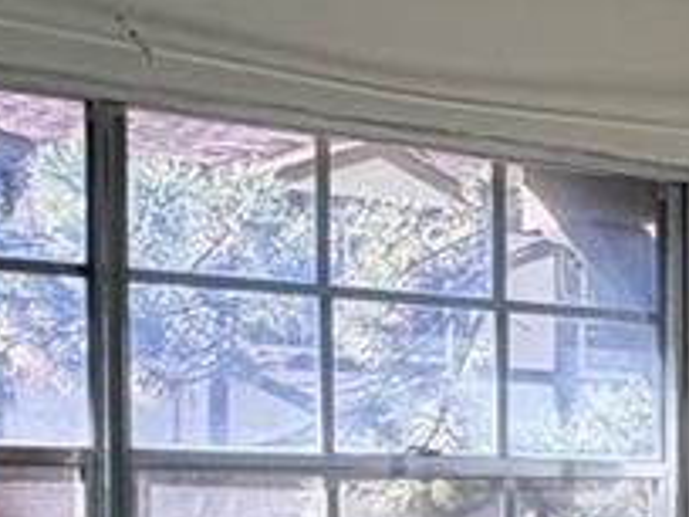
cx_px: 1733
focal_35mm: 99
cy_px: 547
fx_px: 1971
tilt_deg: -1.1
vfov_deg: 14.6
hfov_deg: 13.4
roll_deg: -0.8
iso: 80
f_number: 2.2
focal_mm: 2.22
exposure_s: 1/121
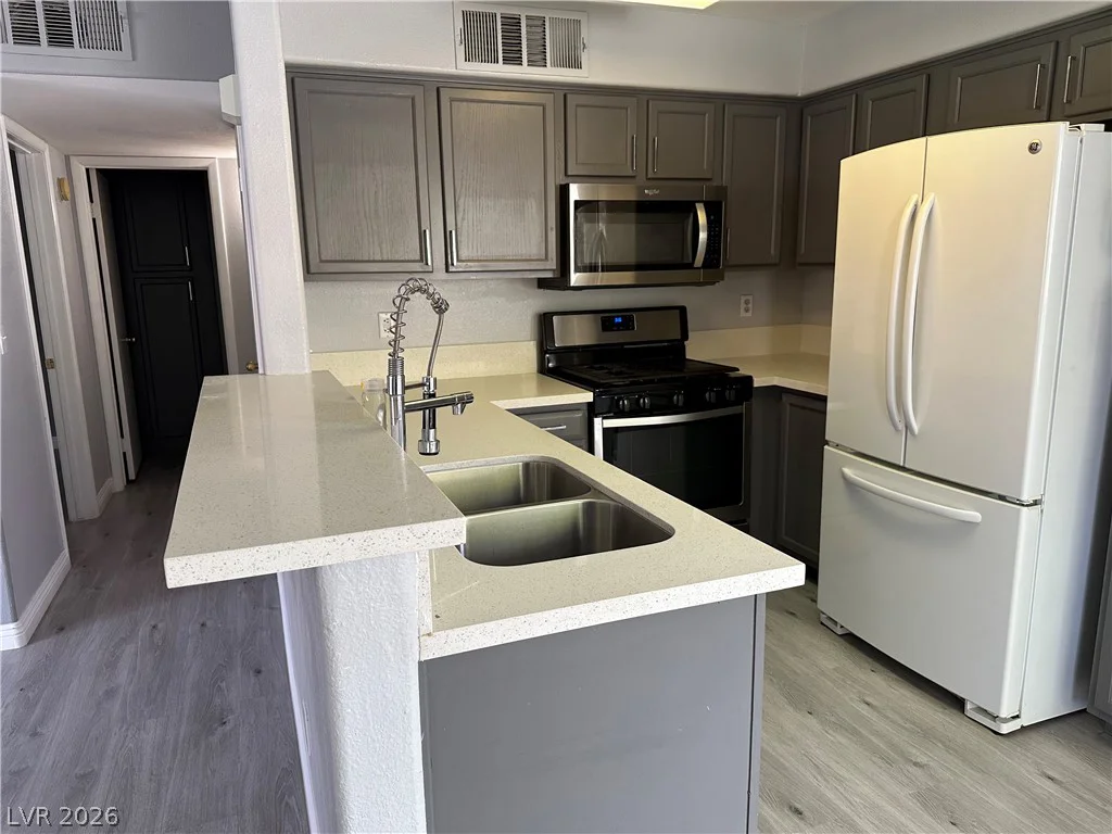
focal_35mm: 24
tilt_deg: -11.0
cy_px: 417
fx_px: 771
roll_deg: +1.3
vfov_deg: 56.8
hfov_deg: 71.6
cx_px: 556
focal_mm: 6.86
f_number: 1.78
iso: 160
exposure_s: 1/120
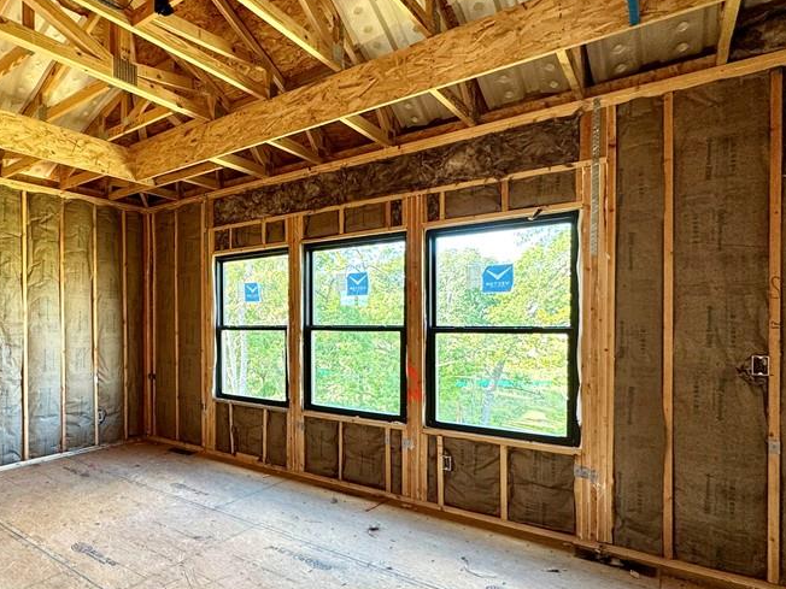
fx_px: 500
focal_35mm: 22
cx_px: 205
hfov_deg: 71.6
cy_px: 329
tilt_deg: -1.4
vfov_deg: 60.9
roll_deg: +0.2
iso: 160
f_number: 2.2
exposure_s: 1/99
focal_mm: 2.22
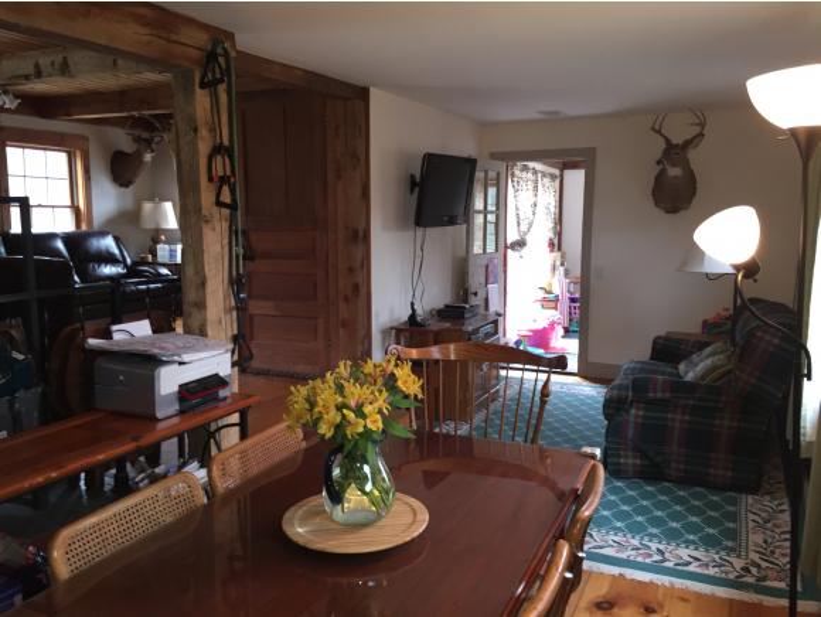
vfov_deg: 48.3
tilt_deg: -8.3
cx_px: 410
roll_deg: +0.1
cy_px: 308
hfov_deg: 61.6
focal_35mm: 29
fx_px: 688
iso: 160
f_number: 2.2
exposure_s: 1/30
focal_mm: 4.15
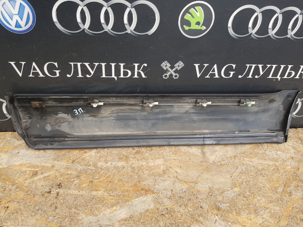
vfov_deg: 53.0
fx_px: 227
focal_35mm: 26
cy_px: 114
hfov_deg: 67.3
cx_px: 152
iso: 40
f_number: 1.7
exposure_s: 1/138
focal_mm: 4.2
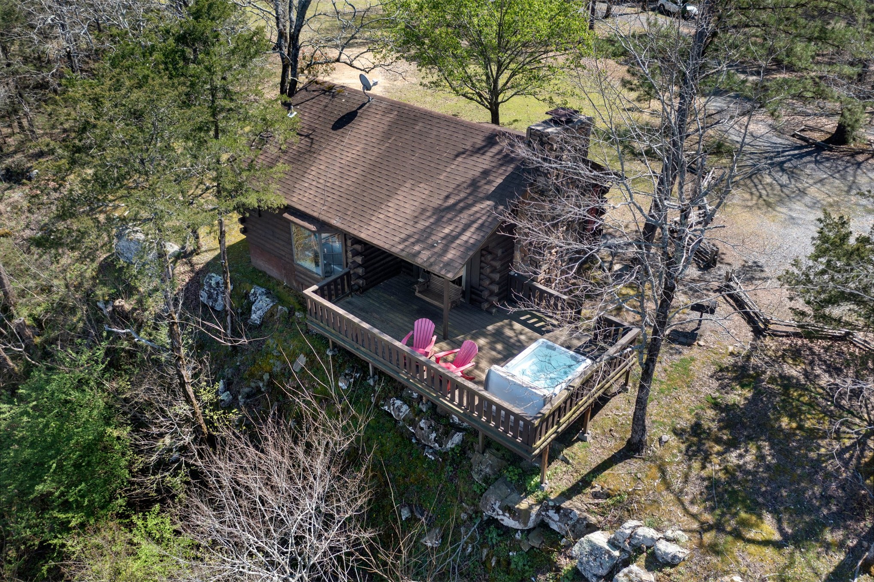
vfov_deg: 46.4
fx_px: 679
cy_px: 291
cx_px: 437
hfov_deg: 65.5
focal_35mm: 28
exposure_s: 1/120
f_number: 2.8
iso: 100
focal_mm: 10.26
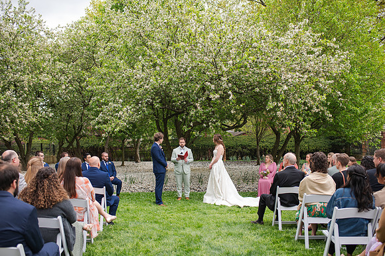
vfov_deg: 37.8
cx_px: 192
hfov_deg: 54.5
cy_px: 128
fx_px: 374
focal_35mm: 35
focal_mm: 35
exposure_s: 1/640
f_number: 3.2
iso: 180
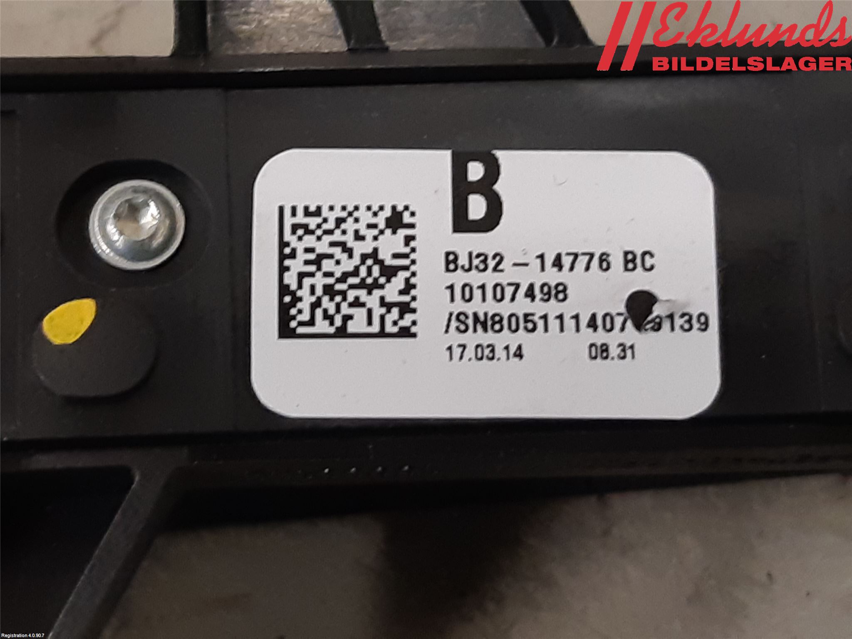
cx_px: 426
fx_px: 640
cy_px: 320
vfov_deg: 53.1
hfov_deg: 67.3
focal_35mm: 26
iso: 200
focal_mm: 3.93
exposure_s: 1/50
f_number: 1.7
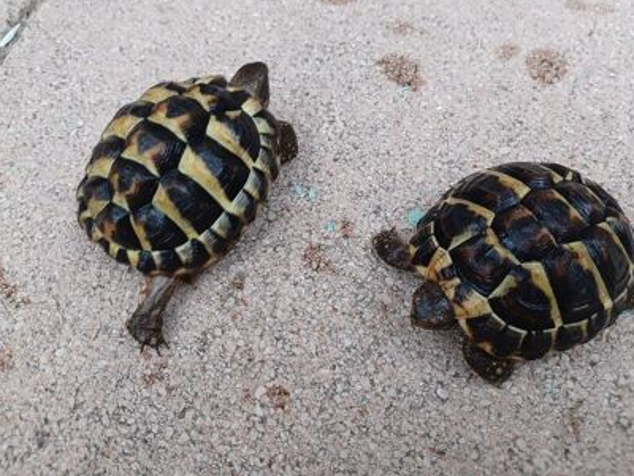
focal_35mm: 30
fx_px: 549
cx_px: 309
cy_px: 200
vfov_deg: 46.6
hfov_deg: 60.0
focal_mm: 4.6
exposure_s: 1/50
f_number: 1.8
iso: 160
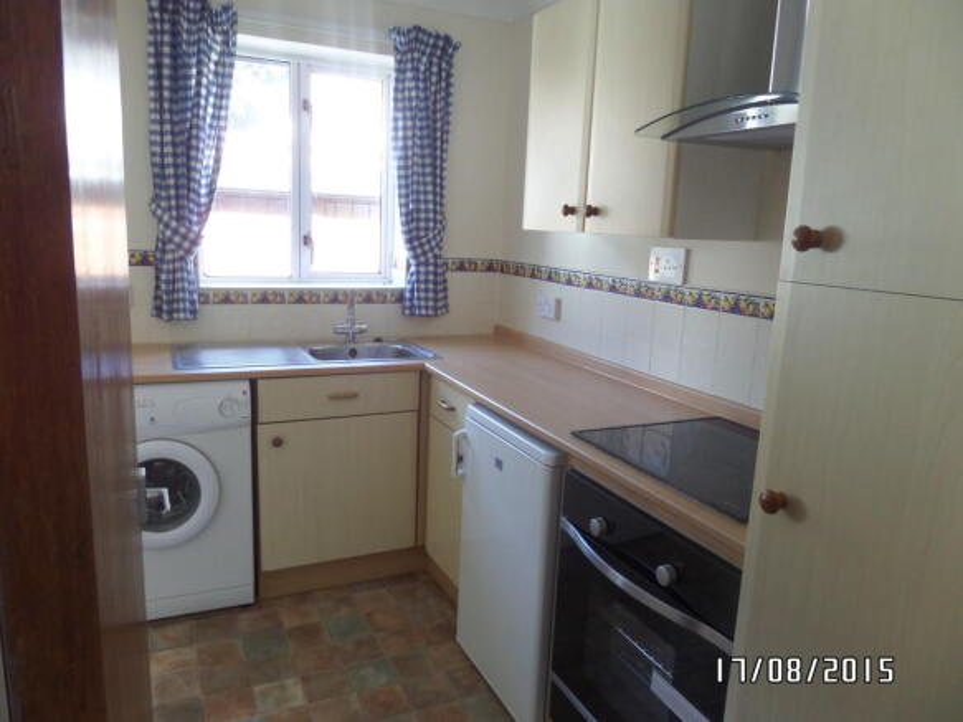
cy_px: 361
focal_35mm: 24
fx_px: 668
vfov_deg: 56.8
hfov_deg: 71.6
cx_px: 482
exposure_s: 1/30
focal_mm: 4
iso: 200
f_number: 3.2
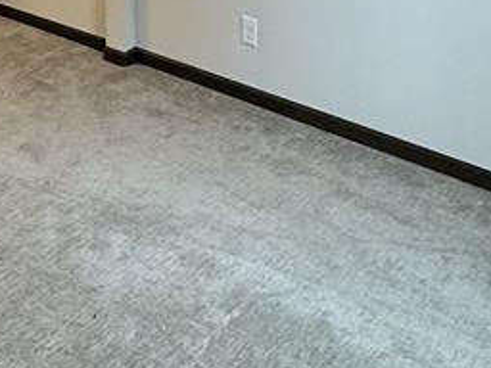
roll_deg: +0.6
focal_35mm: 56
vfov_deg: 20.0
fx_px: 794
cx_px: 125
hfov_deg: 33.7
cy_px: -268
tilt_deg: +1.4
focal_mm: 2.22
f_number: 2.2
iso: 400
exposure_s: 1/120
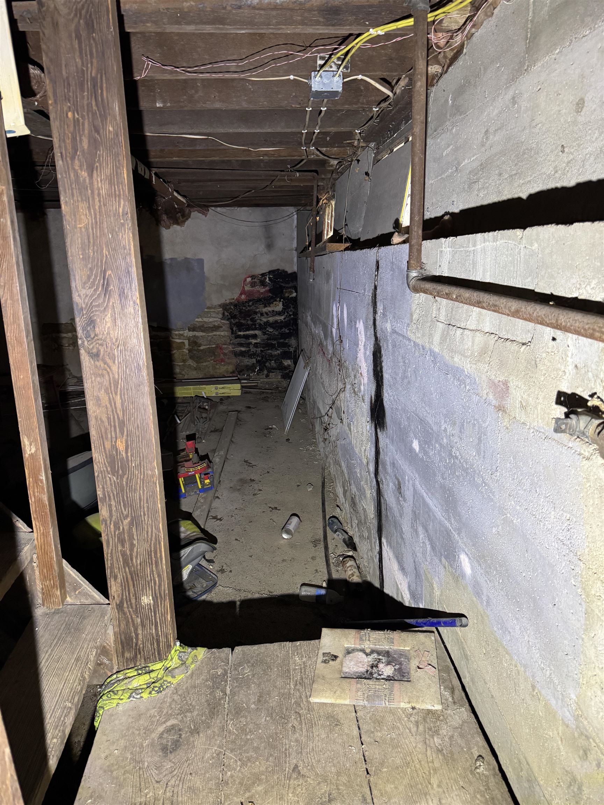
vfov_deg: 71.6
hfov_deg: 56.8
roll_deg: +1.9
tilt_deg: -14.4
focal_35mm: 24
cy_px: 402
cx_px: 302
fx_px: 558
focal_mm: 6.76
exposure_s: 1/50
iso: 500
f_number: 1.78
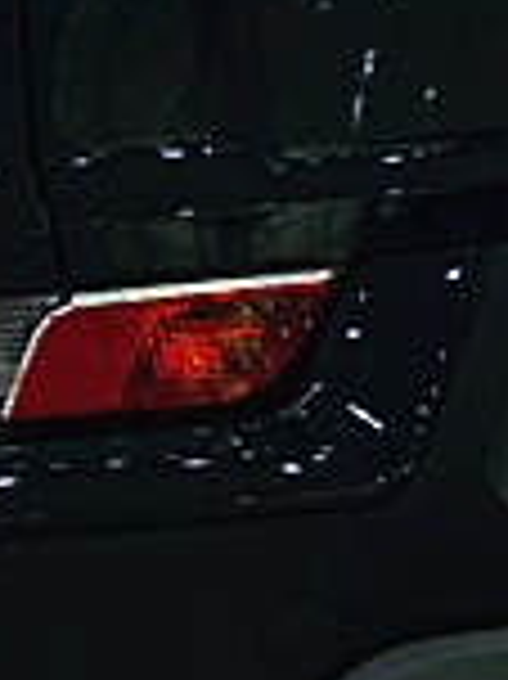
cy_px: -392
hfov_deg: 3.9
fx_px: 7407
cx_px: -175
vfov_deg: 5.2
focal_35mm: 378
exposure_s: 1/60
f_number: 5.6
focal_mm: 36
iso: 250
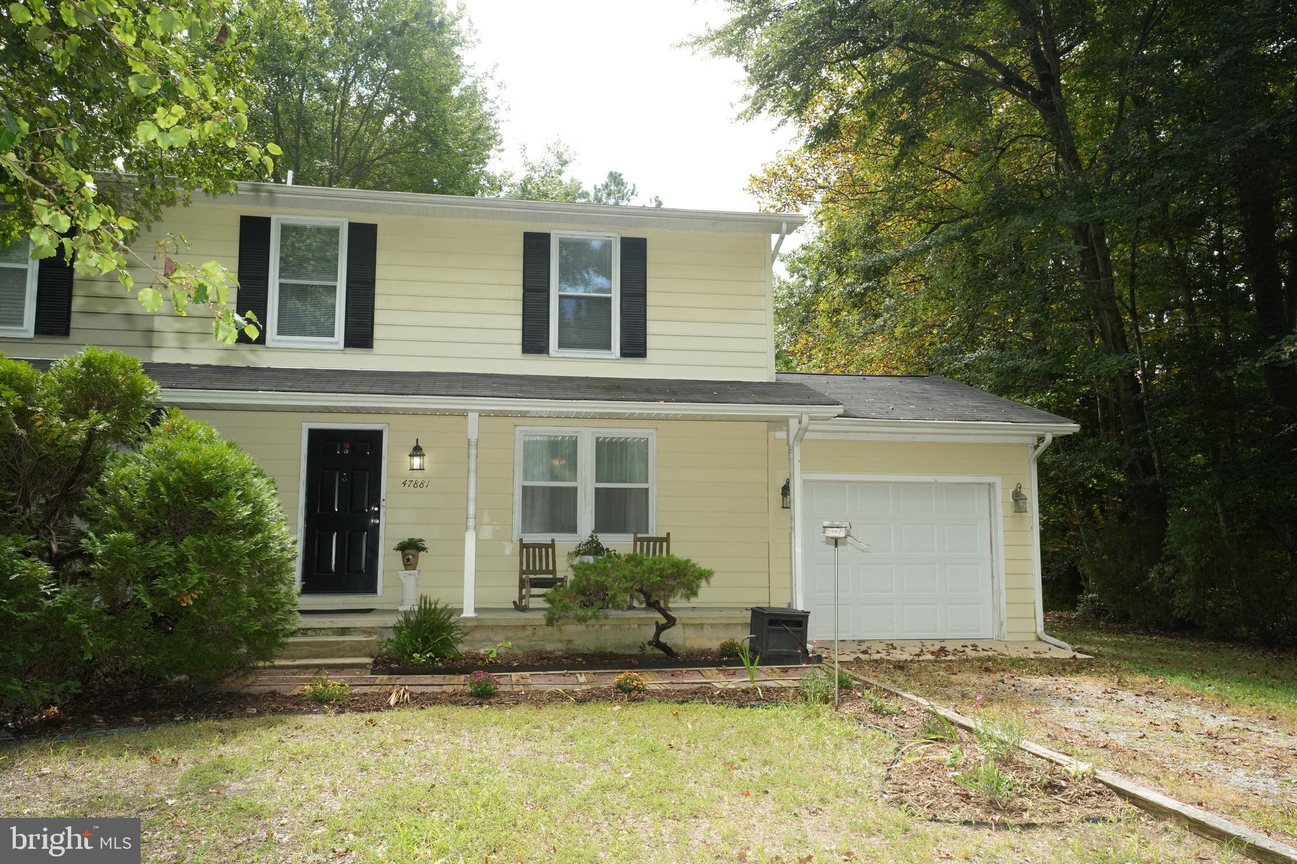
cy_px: 432
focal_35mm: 28
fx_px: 1009
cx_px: 648
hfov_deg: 65.5
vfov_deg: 46.4
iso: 1250
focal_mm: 28
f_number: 14
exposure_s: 1/250
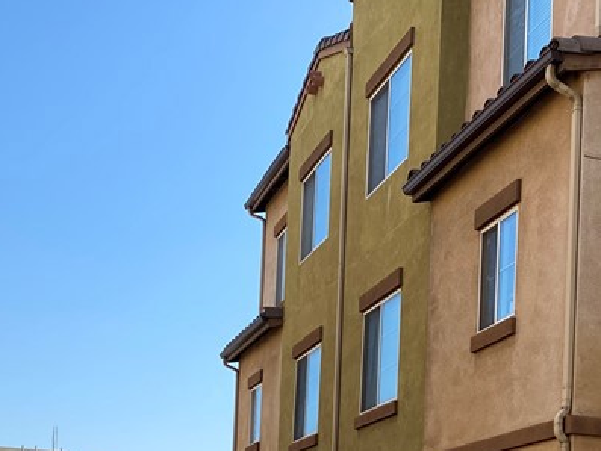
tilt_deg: +1.7
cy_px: 518
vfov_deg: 20.7
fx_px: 1164
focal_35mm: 67
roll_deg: -2.2
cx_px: 457
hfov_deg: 28.5
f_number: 1.8
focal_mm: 4.25
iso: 32
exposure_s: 1/1377
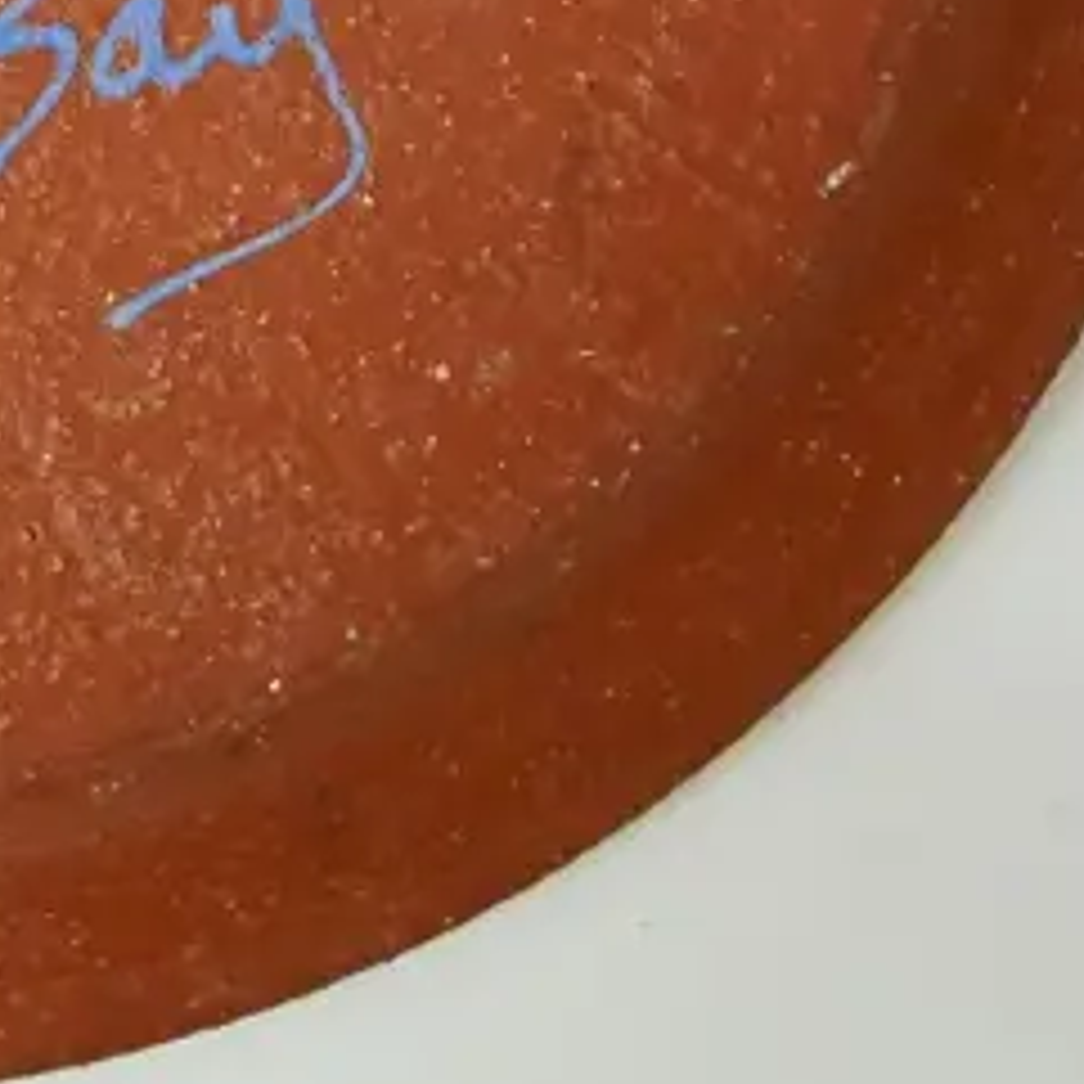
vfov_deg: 17.7
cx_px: -85
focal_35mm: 90
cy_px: -432
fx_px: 3189
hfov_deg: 18.6
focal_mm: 12
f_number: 3.5
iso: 3200
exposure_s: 1/250
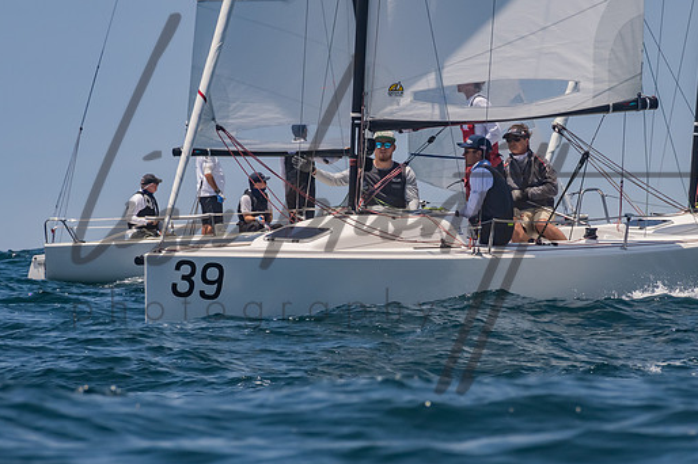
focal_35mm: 457
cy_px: 206
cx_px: 375
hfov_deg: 4.5
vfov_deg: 3.0
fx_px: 8855
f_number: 14
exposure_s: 1/1250
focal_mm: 270
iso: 640
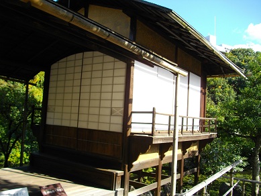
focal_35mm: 32
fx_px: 241
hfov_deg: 56.8
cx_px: 130
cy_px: 98
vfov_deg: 44.2
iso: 100
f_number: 2.9
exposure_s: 1/400
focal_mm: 5.7
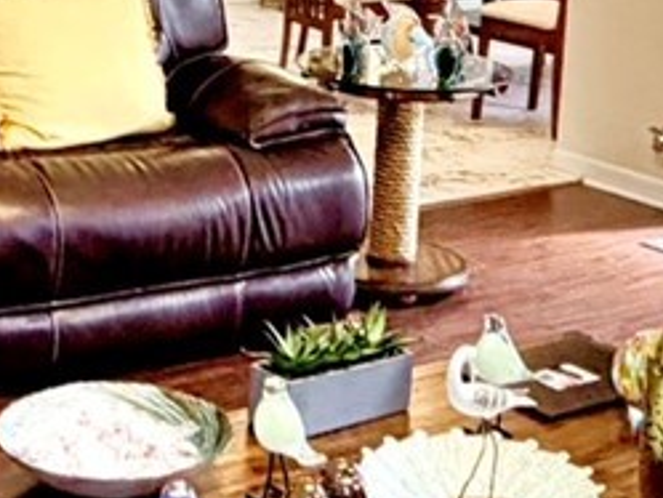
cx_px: 250
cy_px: 3
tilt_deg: -9.4
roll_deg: -2.4
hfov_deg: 21.7
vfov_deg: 16.1
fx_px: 1725
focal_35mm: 90
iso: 250
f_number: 2.2
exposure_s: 1/60
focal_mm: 2.22
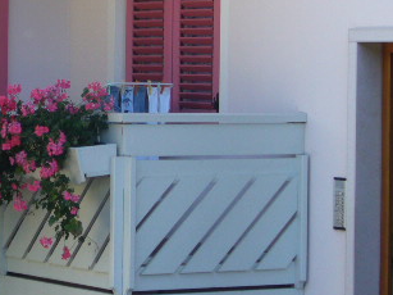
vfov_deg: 7.6
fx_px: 2224
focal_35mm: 196
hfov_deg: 10.0
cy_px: 78
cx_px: 9
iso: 80
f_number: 3.2
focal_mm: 11.4
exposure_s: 1/200
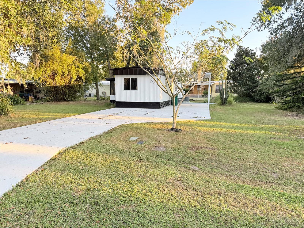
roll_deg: -0.1
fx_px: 211
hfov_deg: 71.6
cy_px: 114
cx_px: 152
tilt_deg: -6.3
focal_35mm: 24
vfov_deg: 56.8
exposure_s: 1/239
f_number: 1.78
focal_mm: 6.76
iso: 80
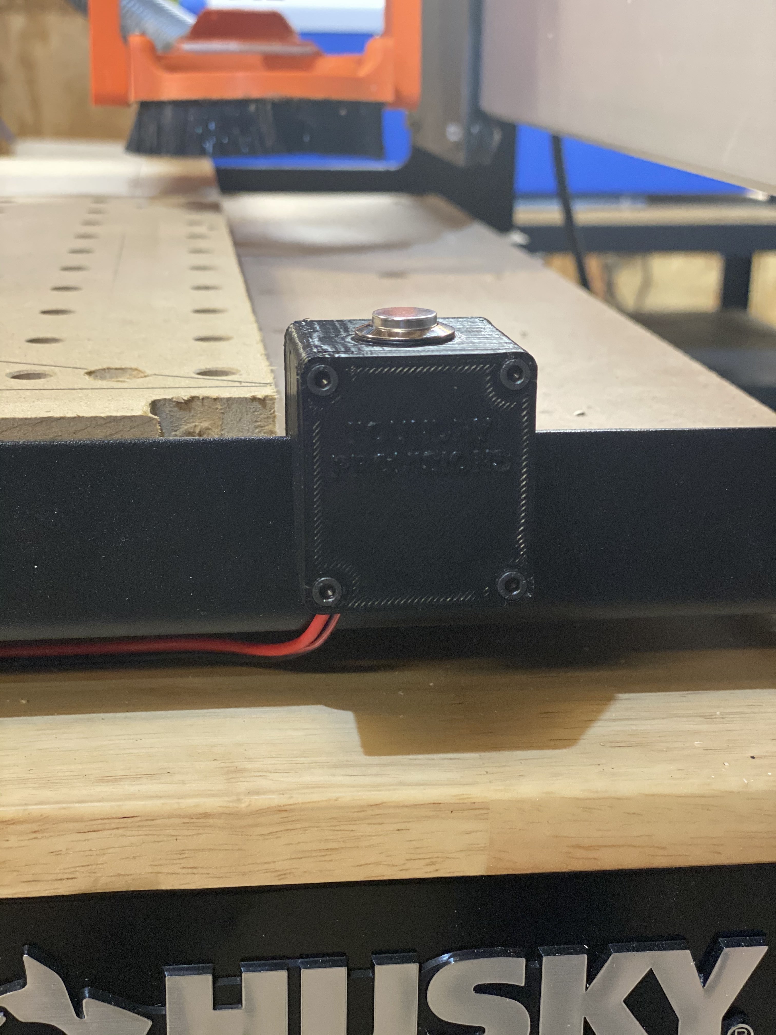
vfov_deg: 36.8
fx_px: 1554
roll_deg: -0.6
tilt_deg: -16.6
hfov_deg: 28.0
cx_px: 388
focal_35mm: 52
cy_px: 518
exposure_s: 1/40
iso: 320
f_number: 2
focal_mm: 6
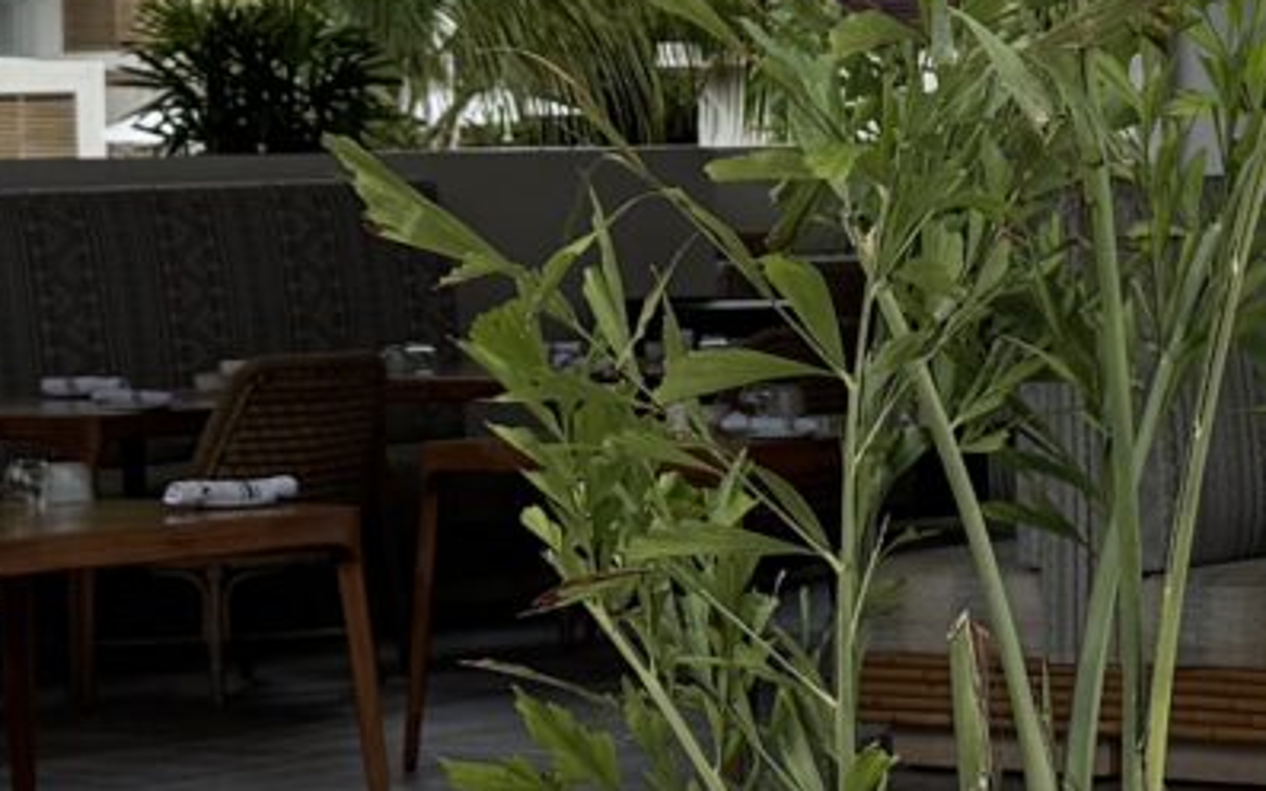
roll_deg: +1.6
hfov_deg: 12.1
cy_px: 211
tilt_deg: -1.8
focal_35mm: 164
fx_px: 5658
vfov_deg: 8.0
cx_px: 2019
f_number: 1.78
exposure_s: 1/3413
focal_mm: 6.76
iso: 80
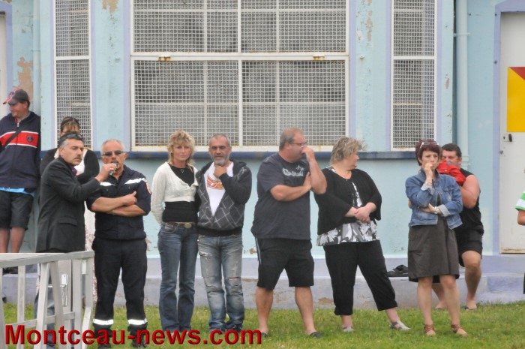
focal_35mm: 300
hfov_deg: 6.9
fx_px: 4370
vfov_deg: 4.6
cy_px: 174
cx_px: 262
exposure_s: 1/250
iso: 3200
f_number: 25
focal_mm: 200
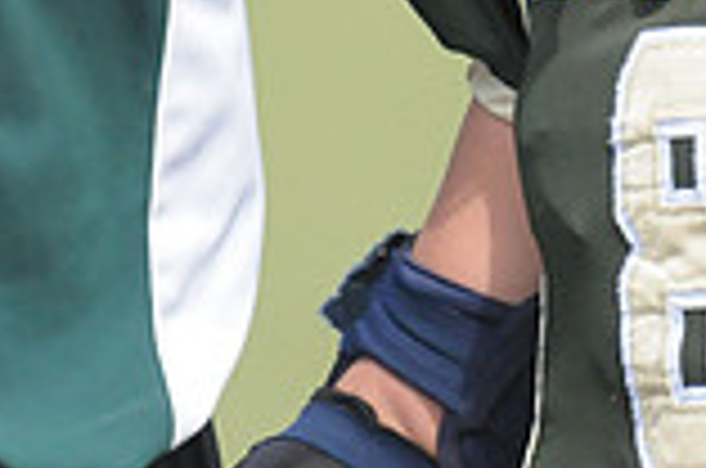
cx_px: 468
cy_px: -304
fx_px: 31392
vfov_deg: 0.9
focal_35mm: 1604
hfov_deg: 1.3
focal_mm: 290
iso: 1600
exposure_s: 1/5000
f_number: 4
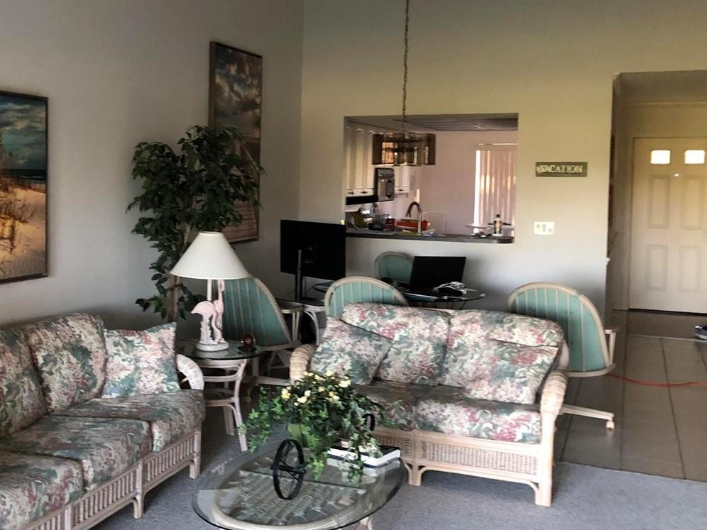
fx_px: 919
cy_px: 235
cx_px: 203
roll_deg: -0.5
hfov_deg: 41.2
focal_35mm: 45
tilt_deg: -3.0
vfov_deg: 32.2
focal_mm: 3.99
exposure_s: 1/13
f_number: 1.8
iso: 100
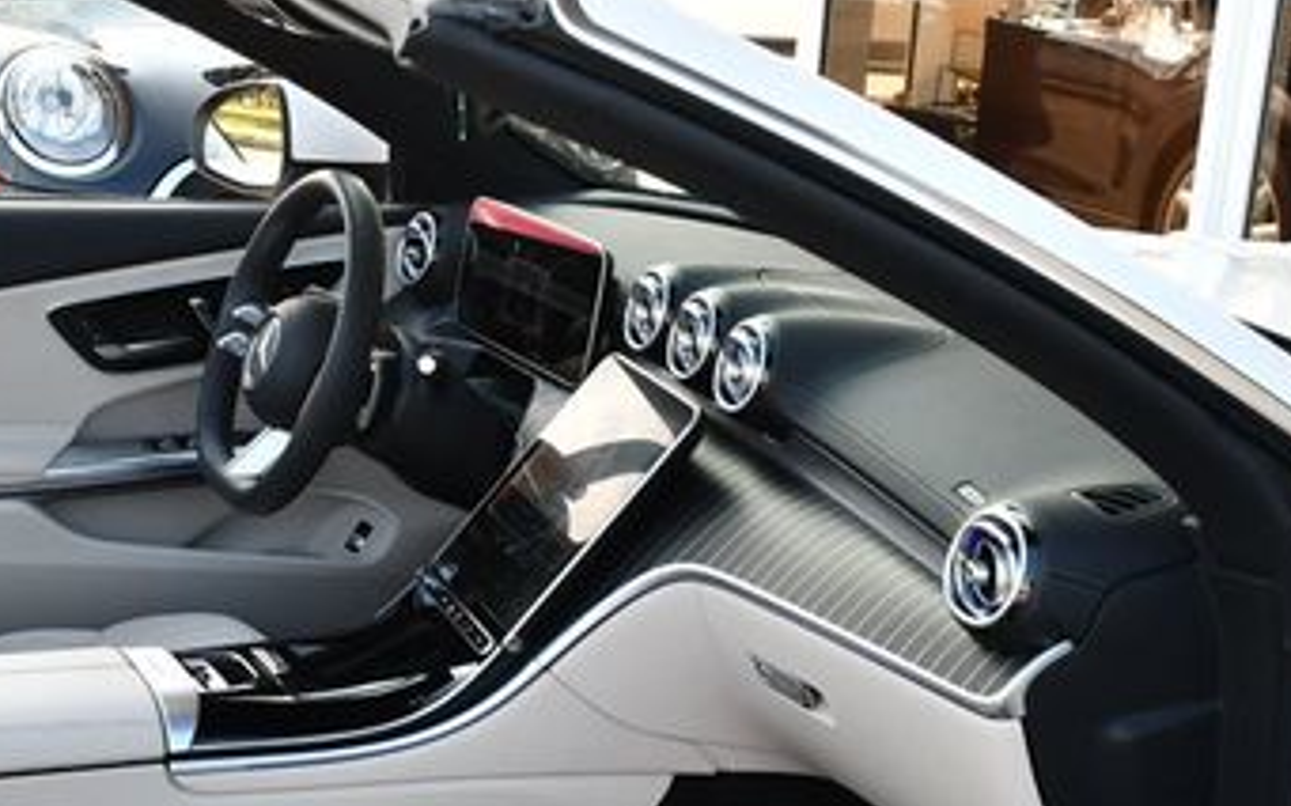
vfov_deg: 18.5
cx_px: 314
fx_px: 2427
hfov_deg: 29.3
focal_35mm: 69
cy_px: 768
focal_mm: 18
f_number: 5.6
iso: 400
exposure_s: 1/250
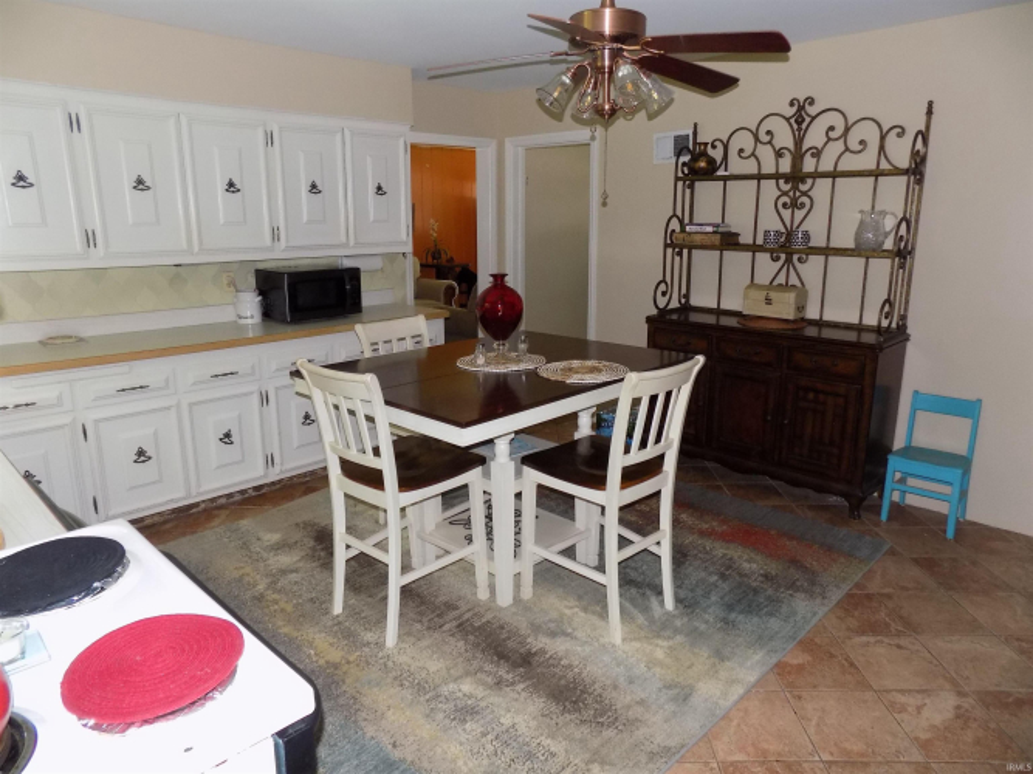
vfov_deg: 58.9
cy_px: 387
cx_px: 516
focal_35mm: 23
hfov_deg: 73.9
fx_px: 686
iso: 200
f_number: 3.1
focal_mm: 4
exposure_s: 1/30
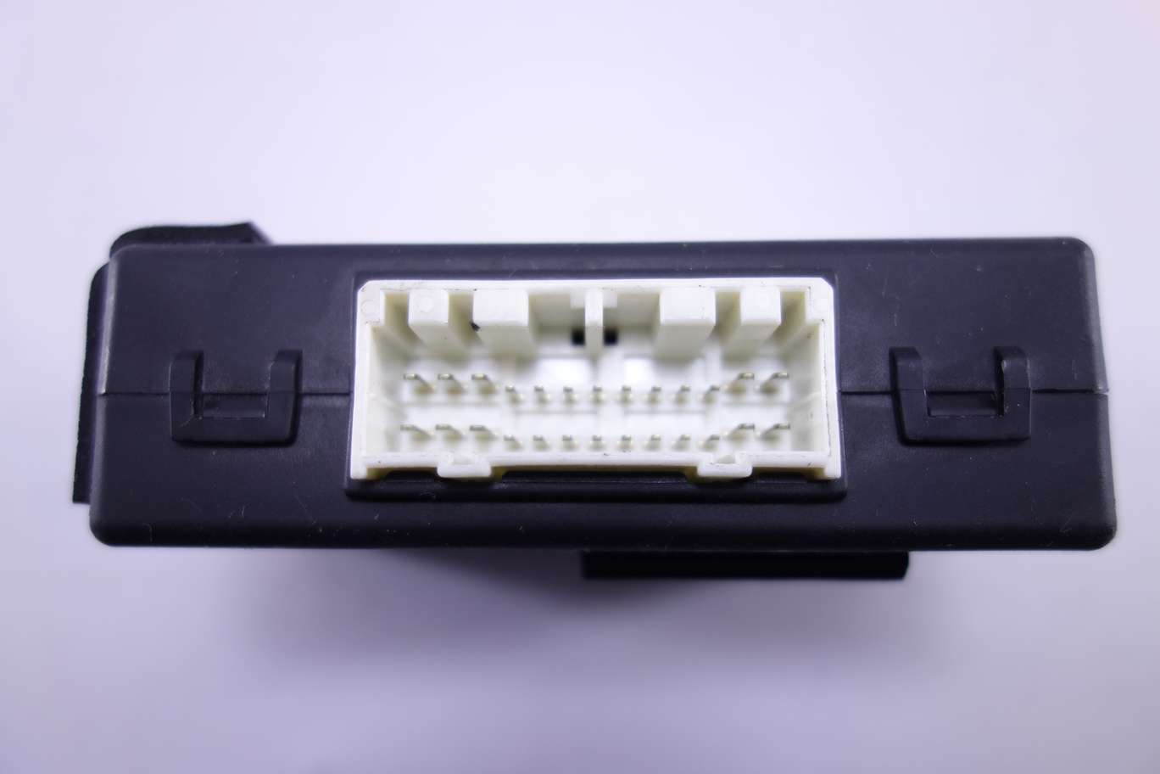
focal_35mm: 28
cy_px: 387
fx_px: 902
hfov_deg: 65.5
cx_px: 580
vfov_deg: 46.4
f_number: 2
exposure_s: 1/100
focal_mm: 10.4
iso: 125
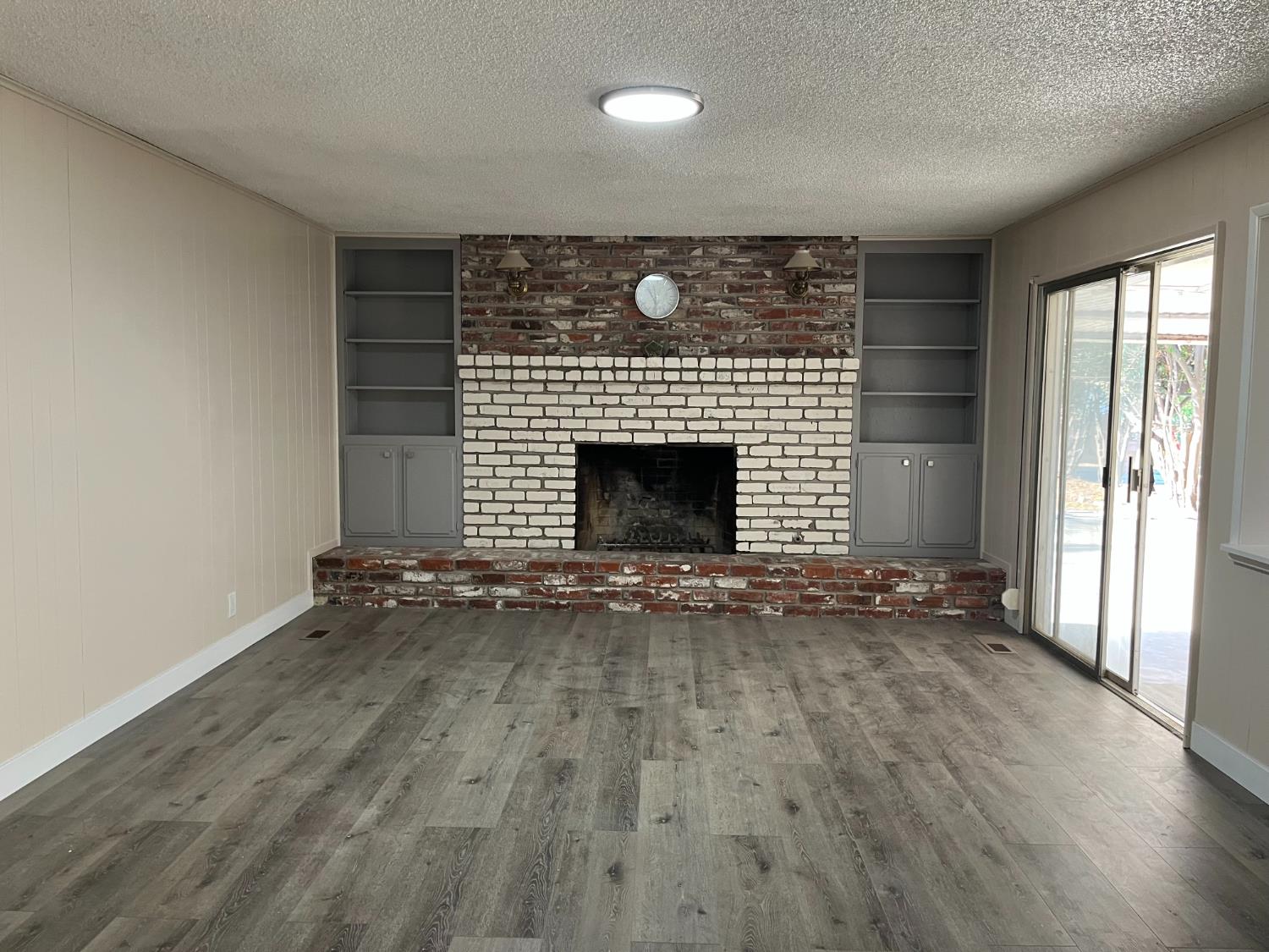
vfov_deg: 53.1
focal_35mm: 26
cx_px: 634
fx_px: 953
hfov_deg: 67.3
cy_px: 476
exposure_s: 1/60
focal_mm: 5.1
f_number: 1.6
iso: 160
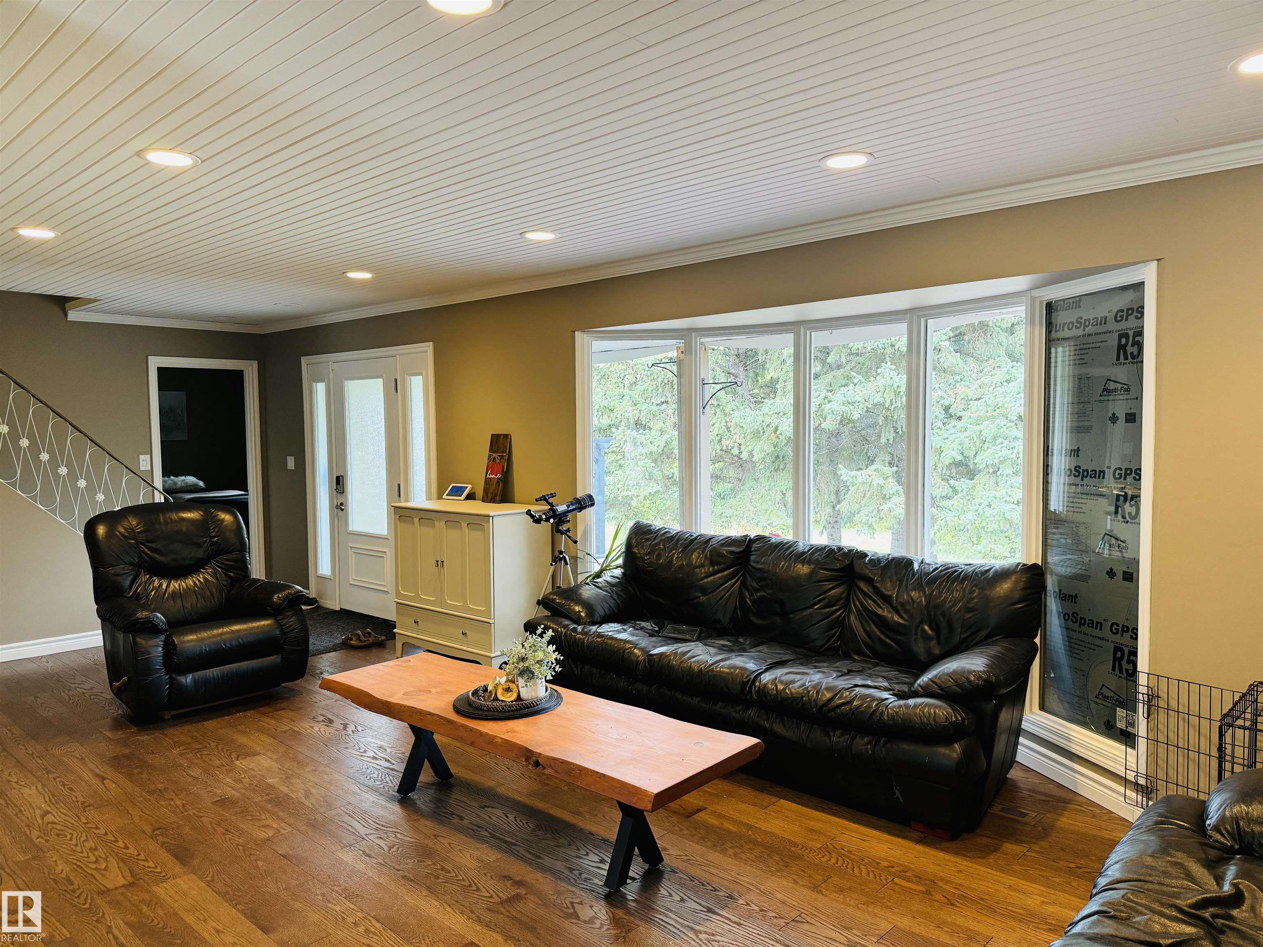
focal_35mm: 24
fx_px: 876
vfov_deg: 56.8
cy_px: 474
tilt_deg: -3.1
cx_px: 632
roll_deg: +0.7
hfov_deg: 71.6
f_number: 1.78
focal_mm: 6.76
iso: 200
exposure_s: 1/95
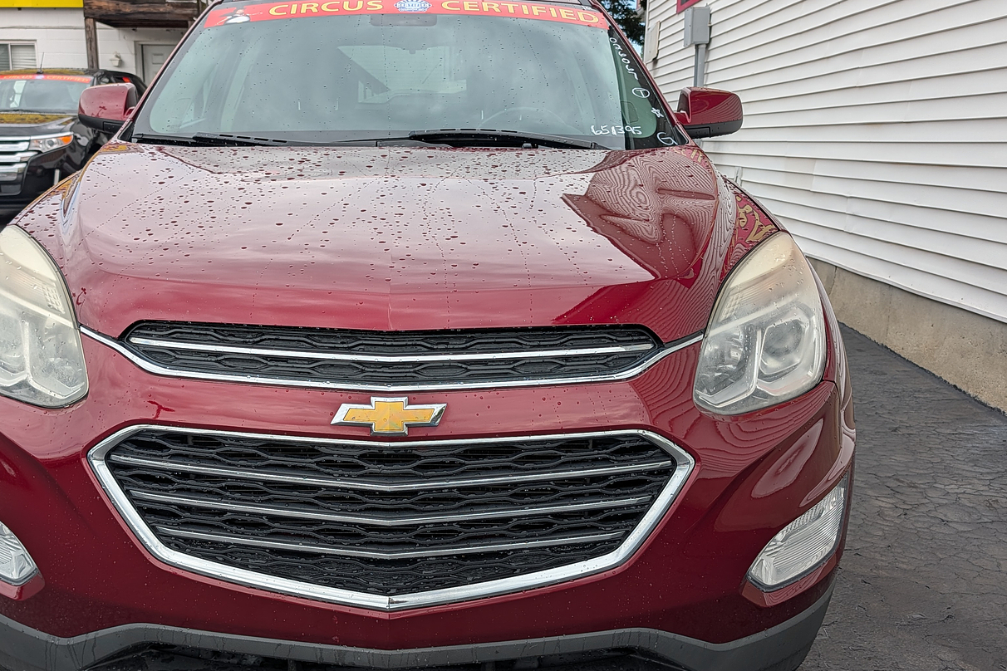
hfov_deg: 57.0
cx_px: 433
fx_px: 923
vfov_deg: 39.9
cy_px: 387
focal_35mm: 33
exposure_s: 1/576
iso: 28
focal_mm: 6.9
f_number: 1.68
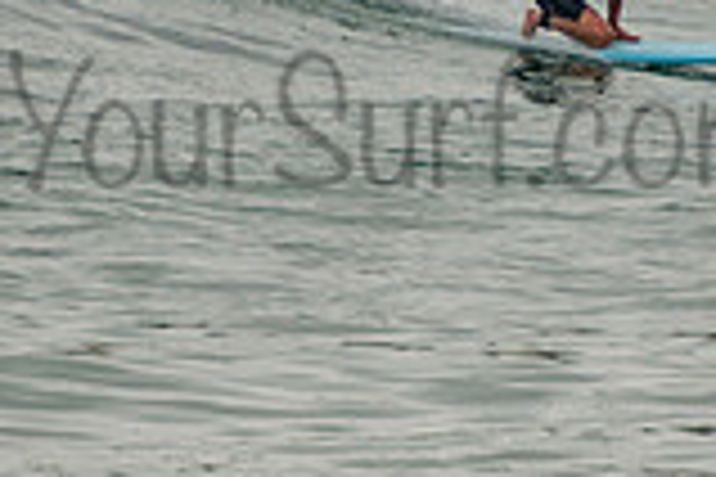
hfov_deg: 0.9
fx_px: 43513
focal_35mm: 2188
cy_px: 83
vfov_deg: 0.6
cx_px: 473
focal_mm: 400
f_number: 5.6
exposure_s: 1/1250
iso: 220
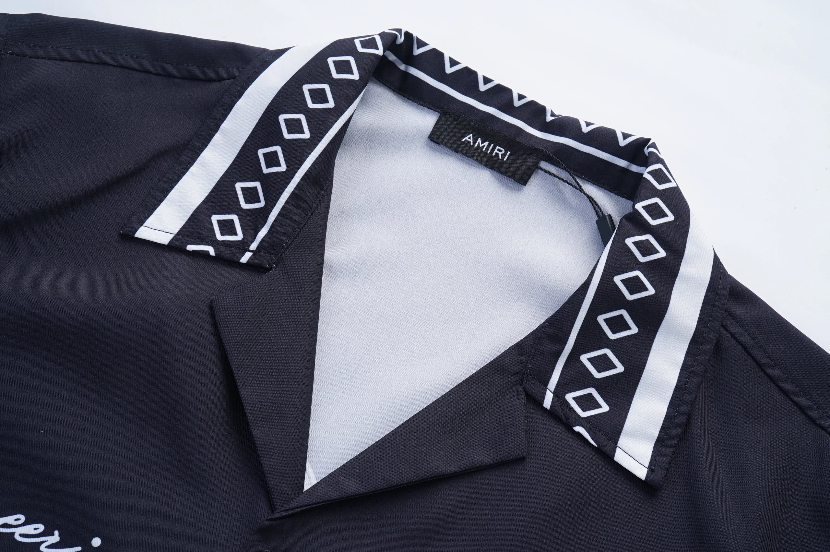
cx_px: 415
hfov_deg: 39.6
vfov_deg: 26.9
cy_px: 276
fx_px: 1152
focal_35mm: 50
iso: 160
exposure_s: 1/100
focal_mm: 50
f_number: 14
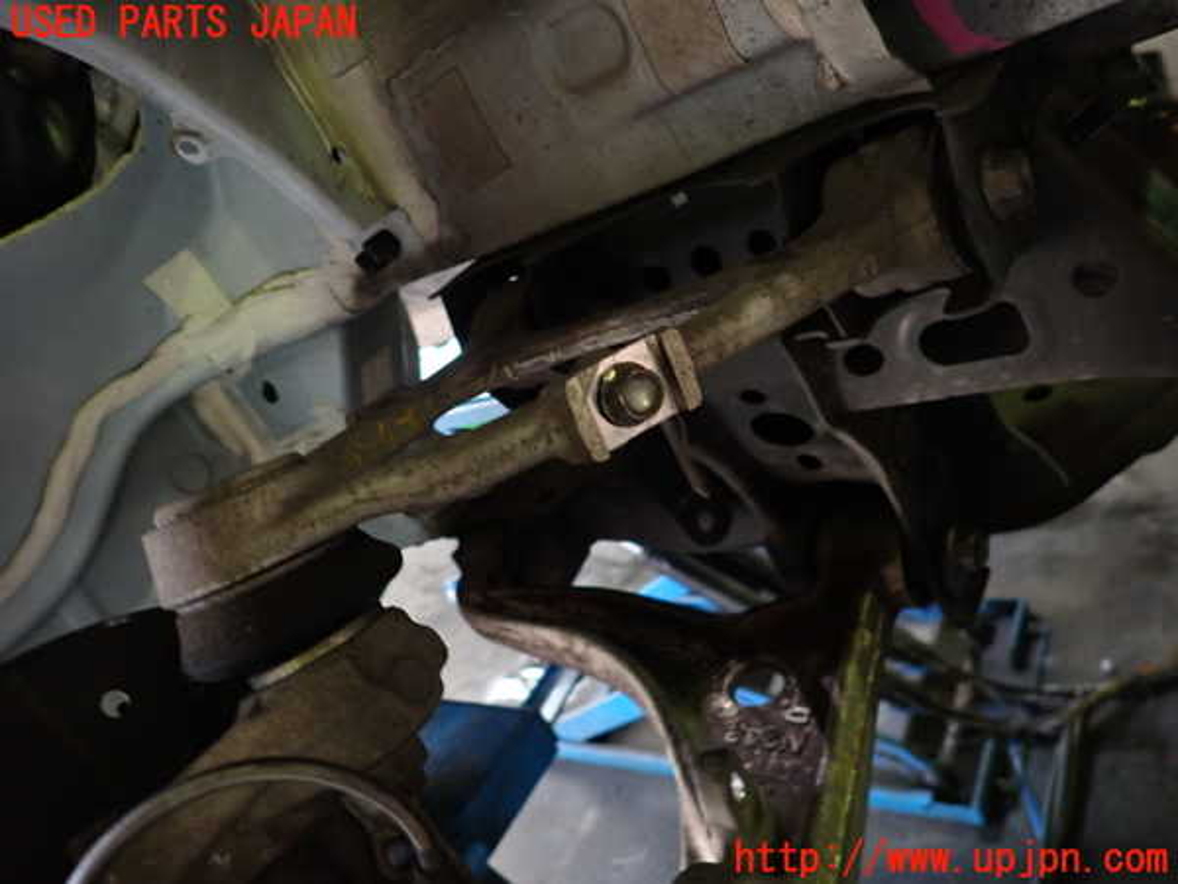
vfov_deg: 54.9
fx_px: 851
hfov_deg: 69.4
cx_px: 589
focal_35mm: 25
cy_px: 442
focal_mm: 4.5
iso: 250
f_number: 2
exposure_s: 1/30
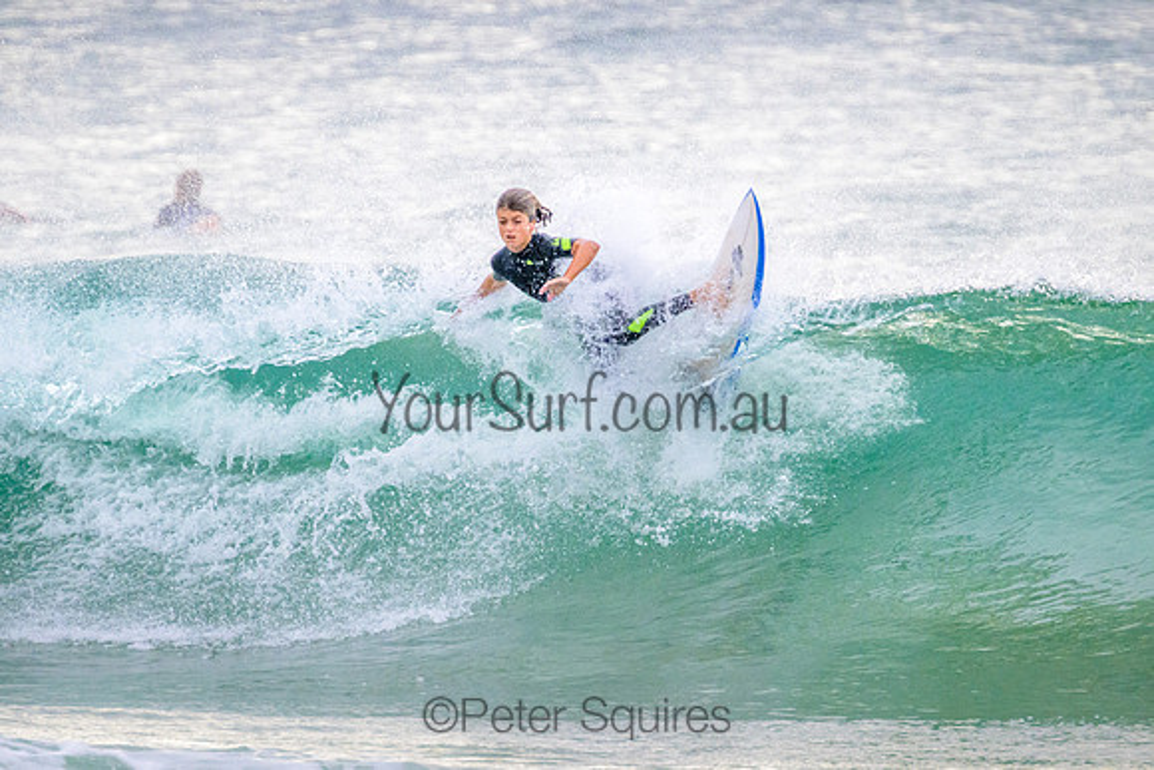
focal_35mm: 941
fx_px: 30156
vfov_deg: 1.5
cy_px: 386
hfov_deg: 2.2
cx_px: 603
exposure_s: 1/2000
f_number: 11
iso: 3600
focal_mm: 800
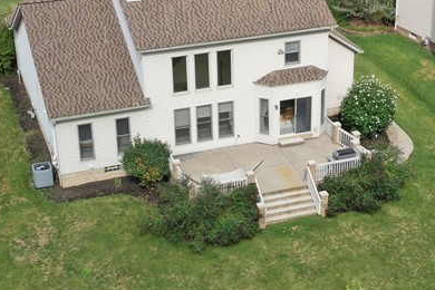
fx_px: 942
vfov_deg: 17.5
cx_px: 238
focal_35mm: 78
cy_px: 155
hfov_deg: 26.0
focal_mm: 10.26
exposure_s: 1/400
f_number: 5.6
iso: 100
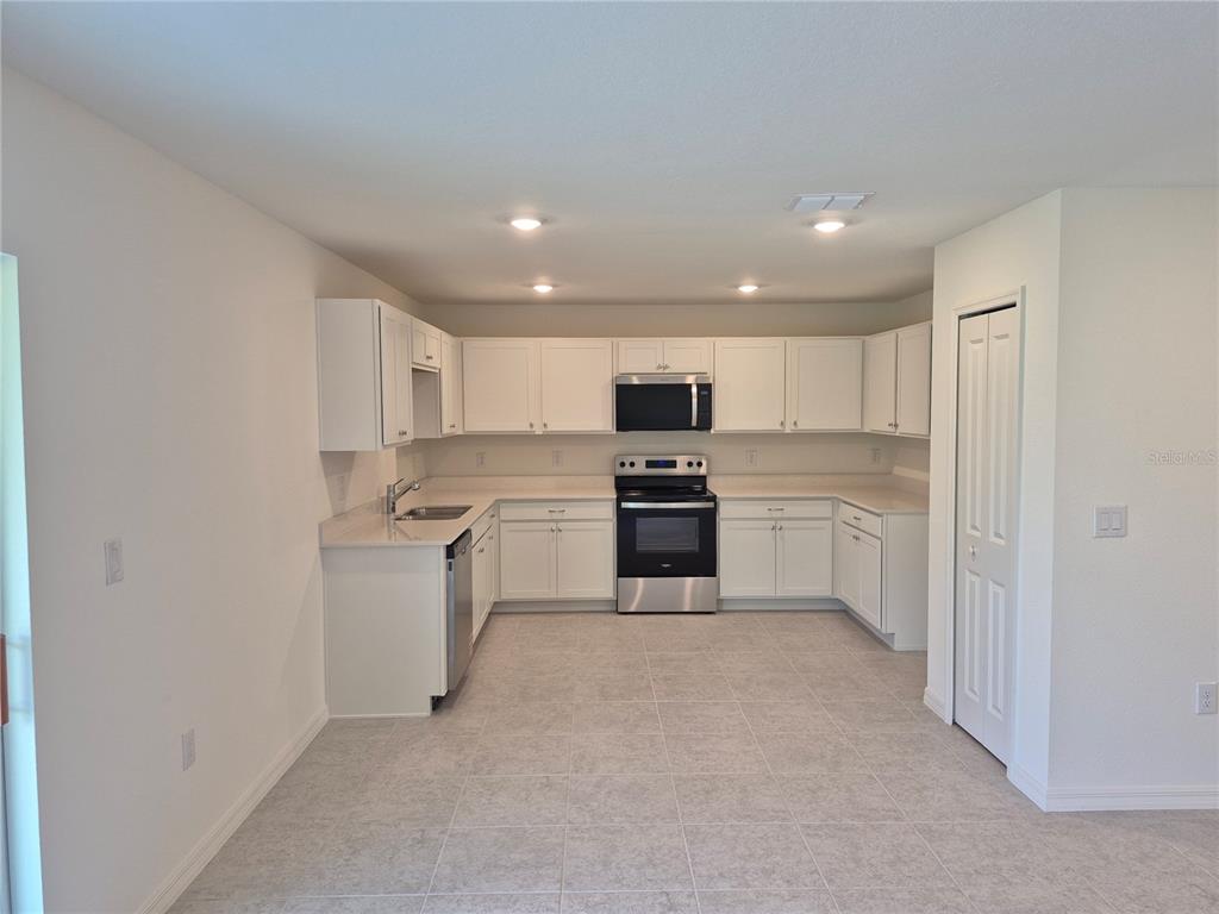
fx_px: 810
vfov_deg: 58.9
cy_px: 457
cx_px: 610
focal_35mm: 23
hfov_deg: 73.9
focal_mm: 5.4
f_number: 1.8
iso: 100
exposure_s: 1/120
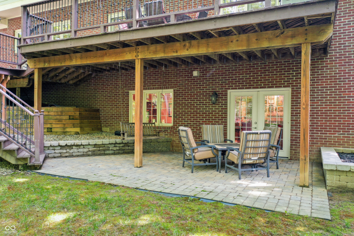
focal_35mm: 28
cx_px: 177
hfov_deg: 65.5
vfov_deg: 46.4
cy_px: 118
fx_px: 275
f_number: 2.8
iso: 100
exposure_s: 1/30
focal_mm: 10.26
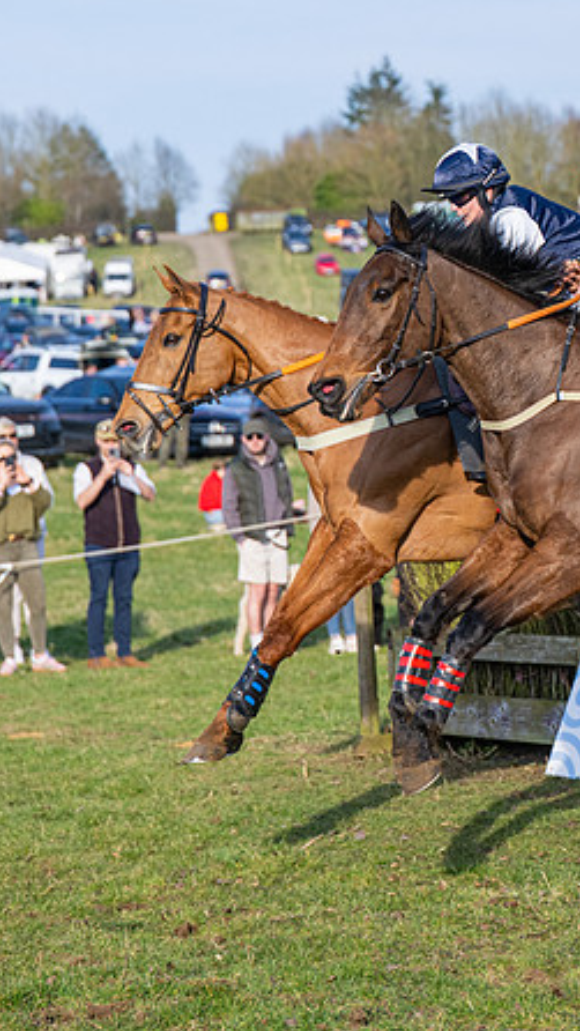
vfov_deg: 16.5
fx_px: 3553
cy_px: 429
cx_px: 382
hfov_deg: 9.3
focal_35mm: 130
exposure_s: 1/5000
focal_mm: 70
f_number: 2.8
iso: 400
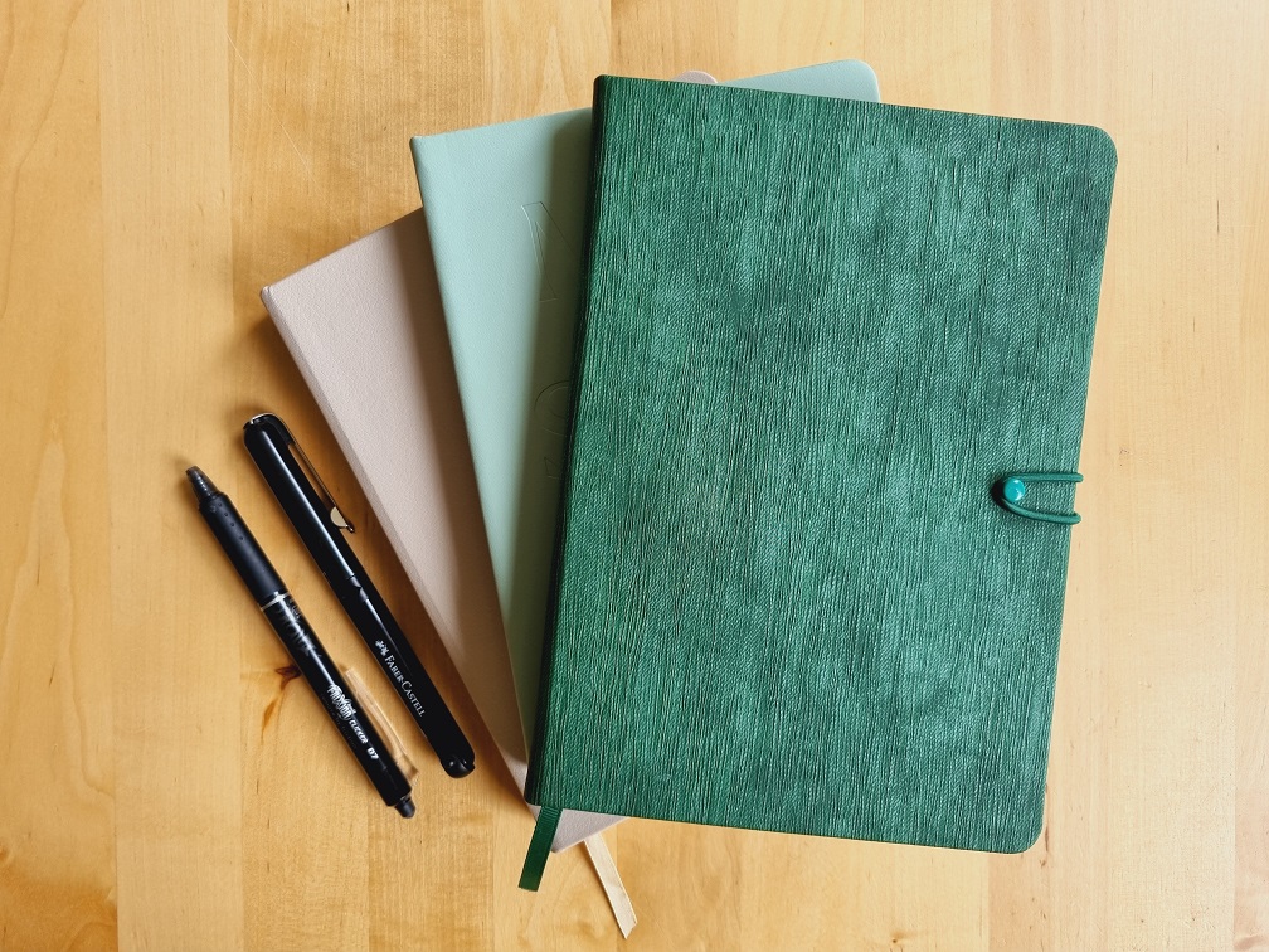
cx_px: 634
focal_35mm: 26
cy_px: 476
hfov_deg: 67.3
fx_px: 953
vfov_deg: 53.1
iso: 125
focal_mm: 5.4
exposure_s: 1/100
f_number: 1.8
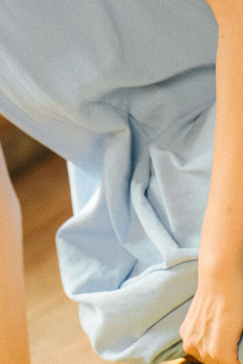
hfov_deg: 3.0
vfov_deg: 4.5
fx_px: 4647
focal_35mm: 459
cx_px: -27
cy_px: 45
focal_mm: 150
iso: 400
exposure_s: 1/400
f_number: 2.8
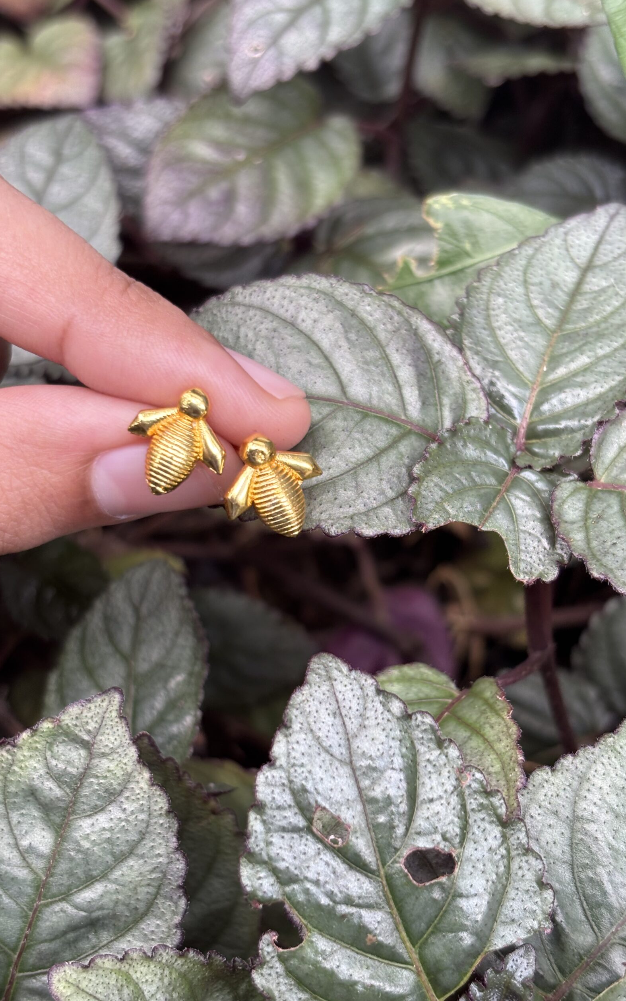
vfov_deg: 36.3
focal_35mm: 56
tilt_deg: -57.5
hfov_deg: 23.1
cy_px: 507
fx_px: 1529
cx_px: 312
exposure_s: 1/121
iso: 40
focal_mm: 5.96
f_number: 1.6
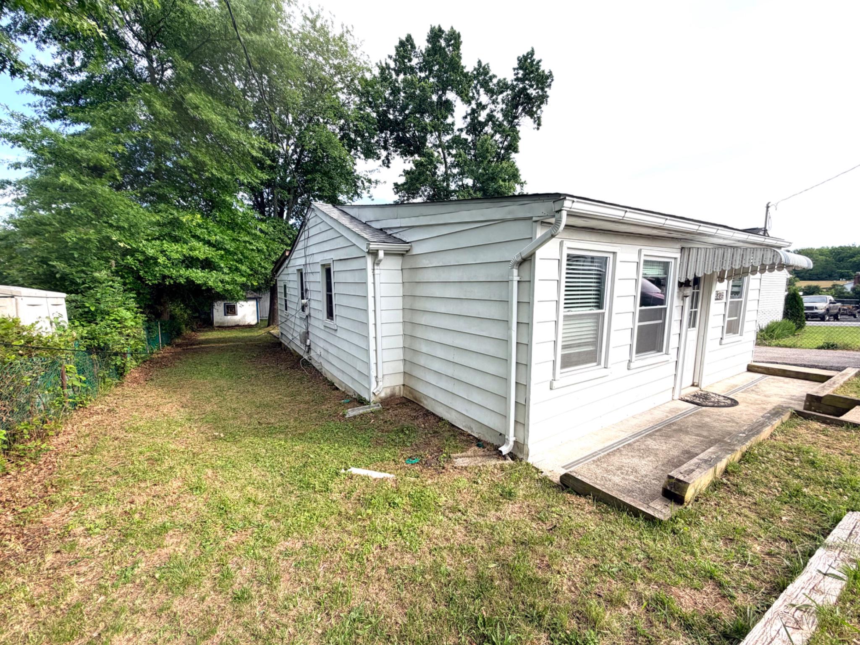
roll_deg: -0.2
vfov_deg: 85.7
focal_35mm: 14
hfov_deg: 102.1
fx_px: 348
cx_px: 430
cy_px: 322
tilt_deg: -5.5
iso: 40
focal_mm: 2.22
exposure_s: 1/607
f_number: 2.2
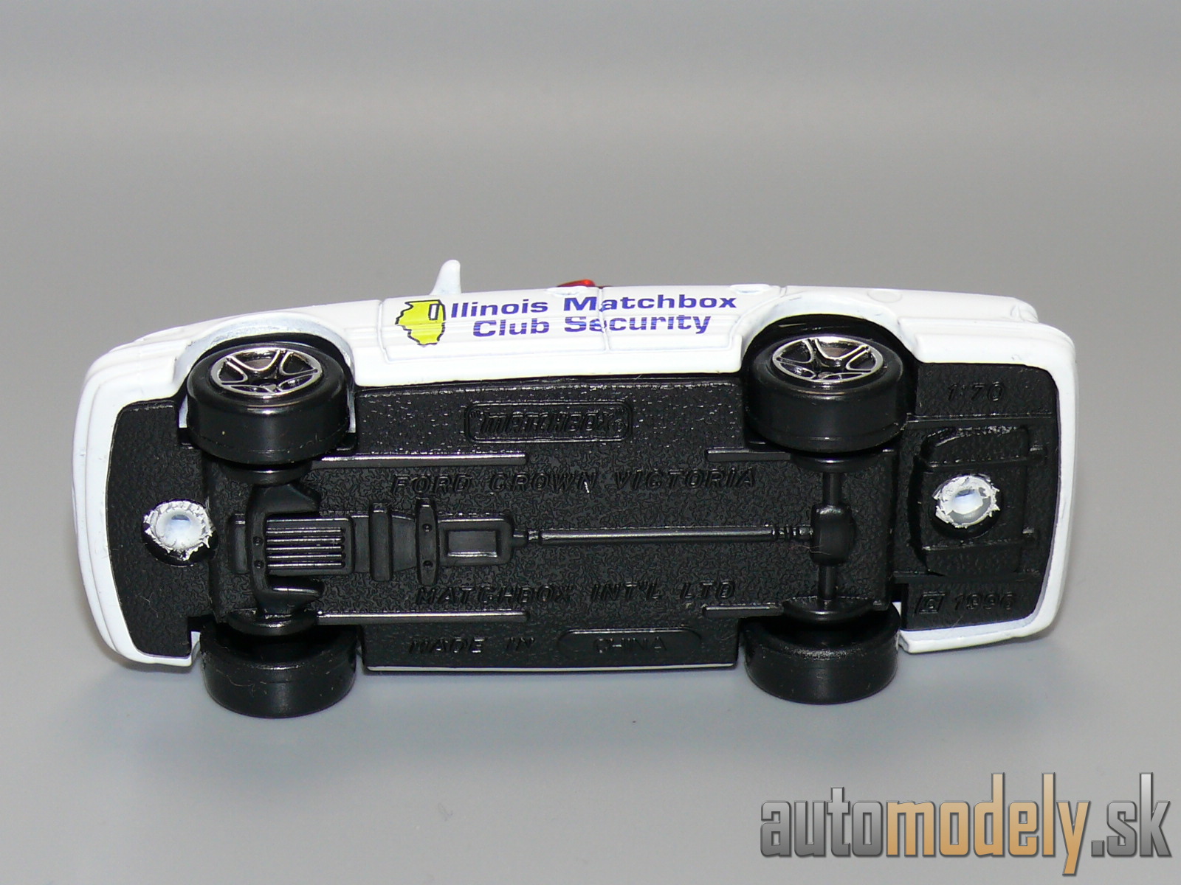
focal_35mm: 116
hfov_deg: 17.0
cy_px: 442
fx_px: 3958
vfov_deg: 12.8
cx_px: 590
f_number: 4
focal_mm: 14.3
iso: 100
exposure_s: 1/30
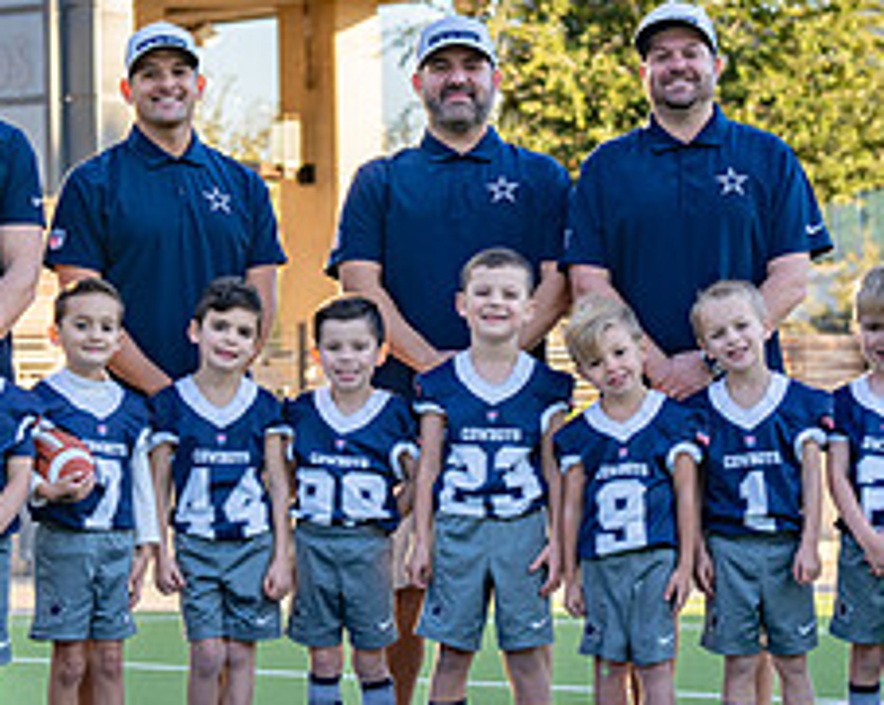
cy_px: 455
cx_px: 273
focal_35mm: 183
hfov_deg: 10.5
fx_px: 4782
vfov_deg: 8.4
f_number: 4
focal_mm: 70
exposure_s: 1/320
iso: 160
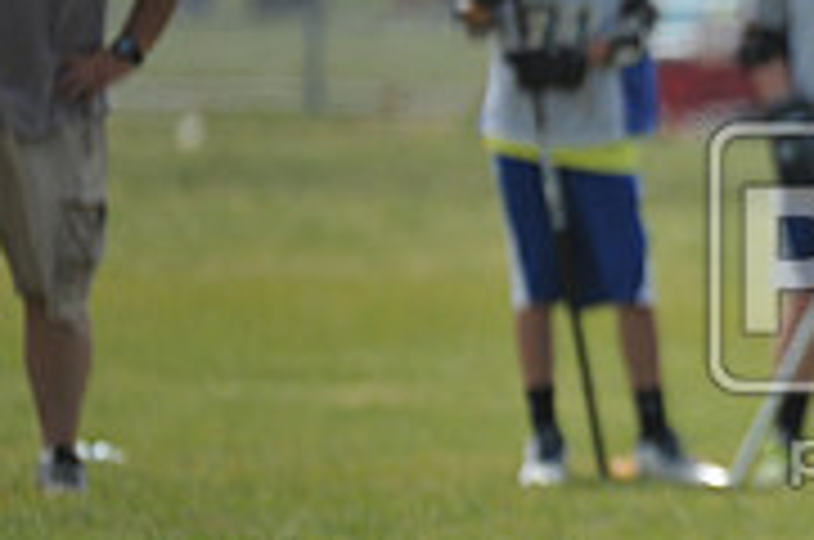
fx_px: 24625
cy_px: 288
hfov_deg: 1.9
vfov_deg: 1.3
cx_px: 1246
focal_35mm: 1091
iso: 640
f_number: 4
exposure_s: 1/3200
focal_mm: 340
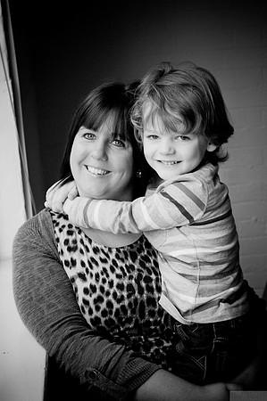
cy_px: 200
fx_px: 669
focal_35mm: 60
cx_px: 134
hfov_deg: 22.6
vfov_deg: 33.4
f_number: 4.2
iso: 800
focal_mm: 40
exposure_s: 1/160
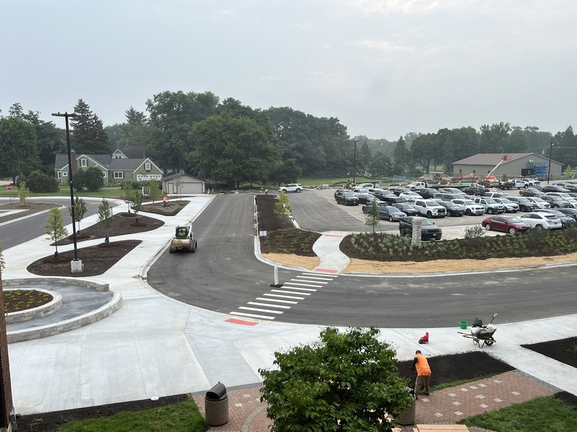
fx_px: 517
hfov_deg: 58.3
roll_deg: -0.2
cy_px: 246
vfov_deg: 45.3
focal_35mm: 31
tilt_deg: -10.4
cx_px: 296
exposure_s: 1/777
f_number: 1.6
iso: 50
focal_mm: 5.1
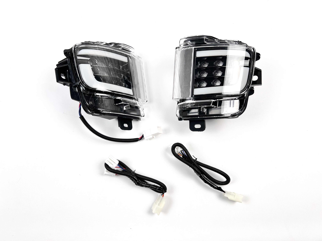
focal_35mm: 26
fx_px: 242
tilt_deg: -79.4
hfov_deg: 67.3
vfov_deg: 53.1
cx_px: 161
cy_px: 120
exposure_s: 1/131
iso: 40
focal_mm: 5.7
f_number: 1.5
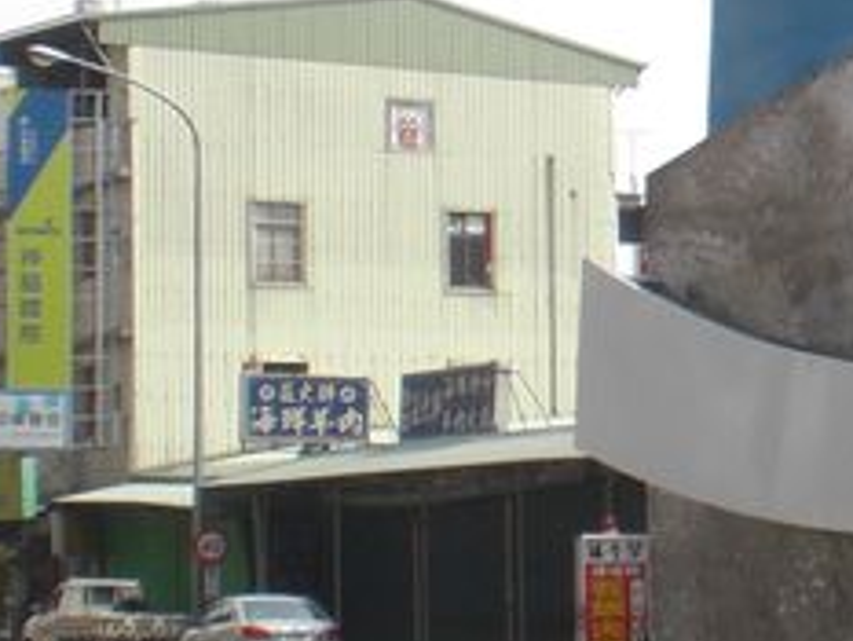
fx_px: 4019
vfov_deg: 9.1
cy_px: 110
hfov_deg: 11.1
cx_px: 1647
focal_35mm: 163
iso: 64
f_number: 5.6
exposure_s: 1/200
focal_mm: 6.3
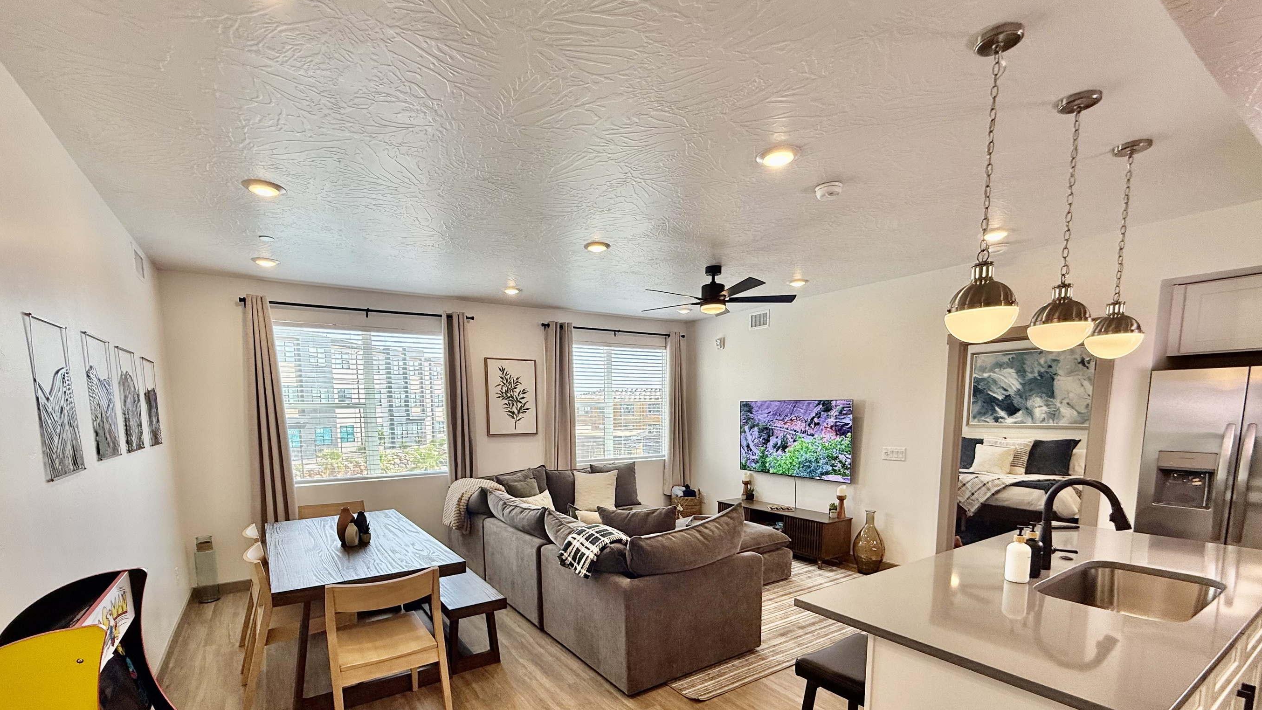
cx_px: 616
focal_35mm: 16
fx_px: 535
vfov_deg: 65.3
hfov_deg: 99.3
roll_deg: -0.4
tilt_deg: -6.9
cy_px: 476
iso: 64
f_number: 2.2
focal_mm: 2.22
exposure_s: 1/181
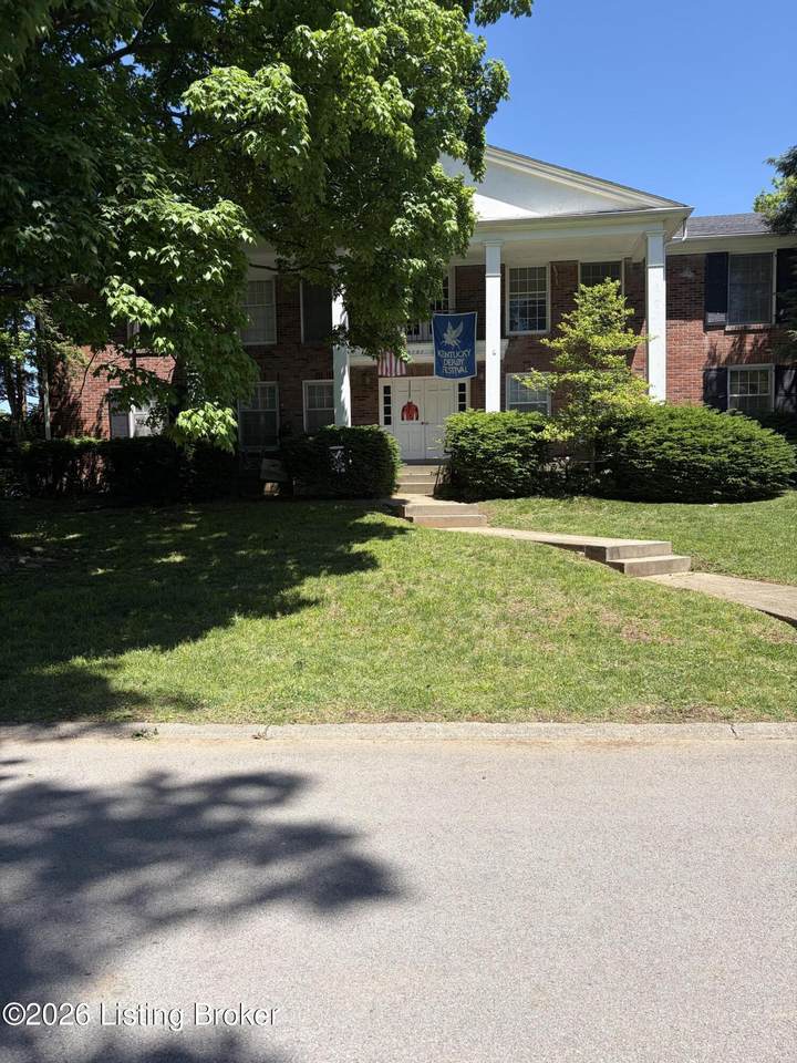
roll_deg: +0.7
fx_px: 798
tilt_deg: -1.9
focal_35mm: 26
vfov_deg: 67.3
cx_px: 398
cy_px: 532
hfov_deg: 53.1
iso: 50
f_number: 1.6
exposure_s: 1/2451
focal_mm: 5.96
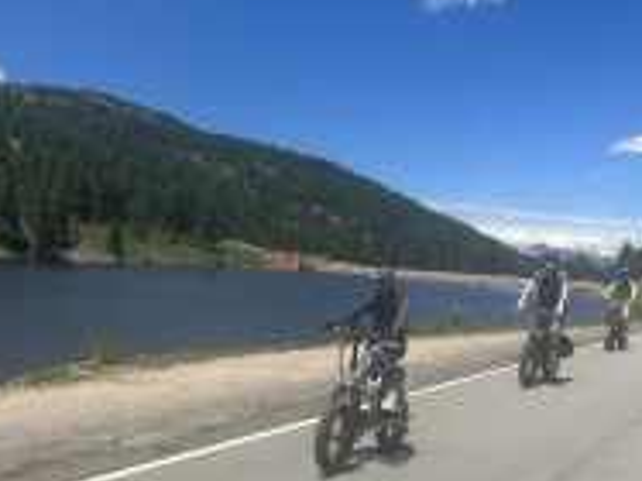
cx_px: 323
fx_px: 871
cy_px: 357
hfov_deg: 40.5
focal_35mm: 47
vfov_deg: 30.4
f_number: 1.78
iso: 80
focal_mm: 6.86
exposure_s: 1/5000
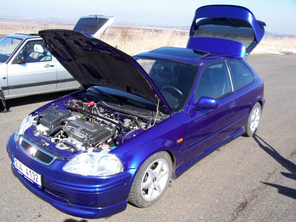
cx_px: 148
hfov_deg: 54.0
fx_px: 291
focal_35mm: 34
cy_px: 111
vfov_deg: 41.8
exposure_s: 1/227
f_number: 5.1
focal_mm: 5.6
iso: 80
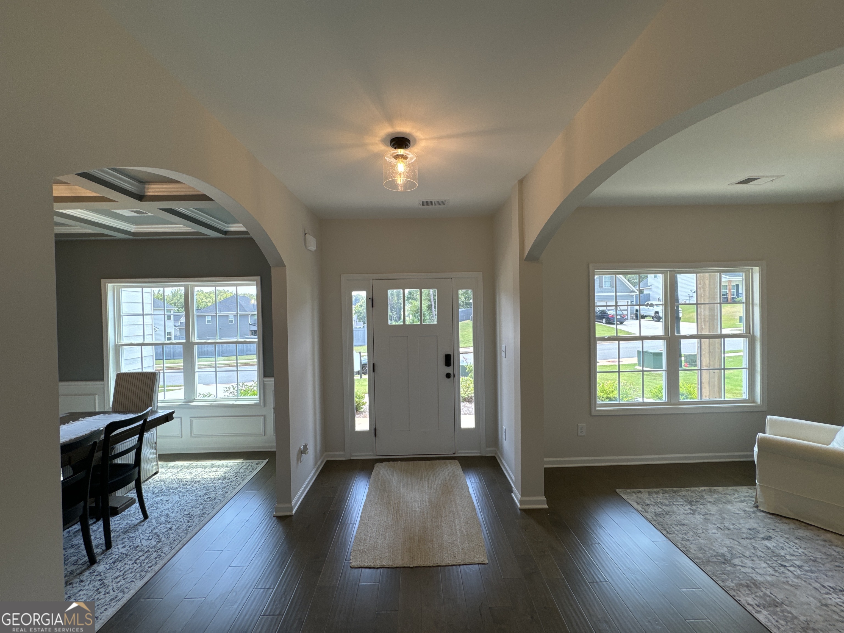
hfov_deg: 102.1
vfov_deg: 85.7
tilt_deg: -0.9
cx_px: 422
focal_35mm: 14
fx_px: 341
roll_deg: +0.9
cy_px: 316
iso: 64
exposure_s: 1/120
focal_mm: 2.22
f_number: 2.2
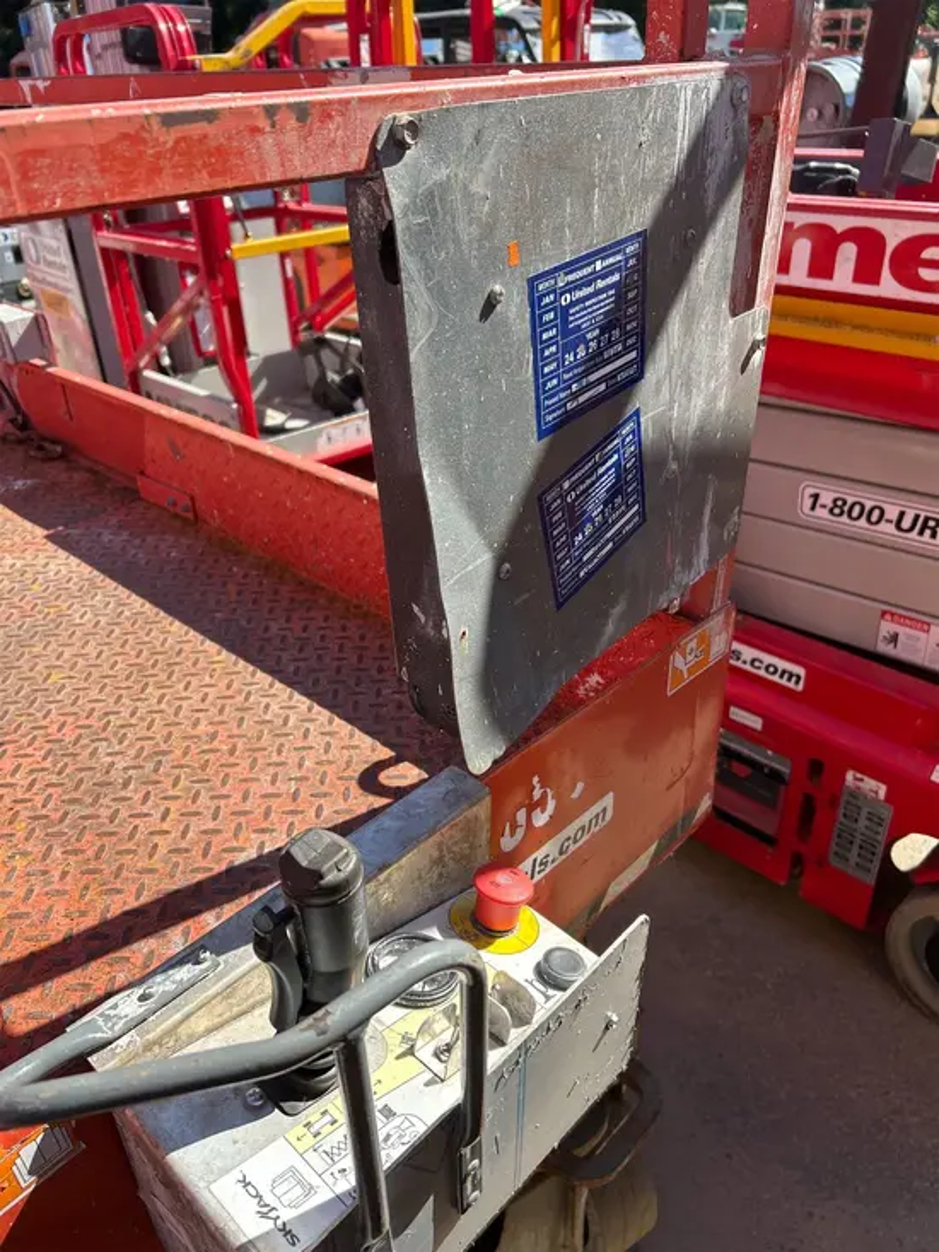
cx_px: 470
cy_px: 626
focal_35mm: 26
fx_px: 940
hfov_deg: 53.1
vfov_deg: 67.3
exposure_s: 1/1468
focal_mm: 5.7
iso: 50
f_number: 1.5
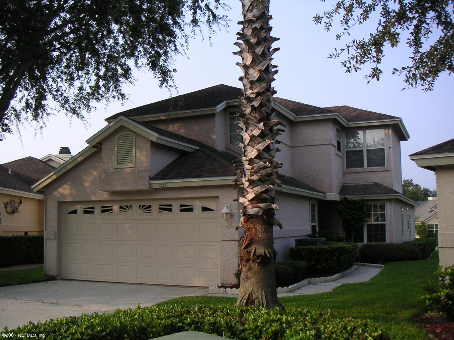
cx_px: 227
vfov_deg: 37.7
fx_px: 498
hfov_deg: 49.0
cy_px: 170
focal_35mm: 38
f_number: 2.8
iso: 50
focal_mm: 6
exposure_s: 1/350
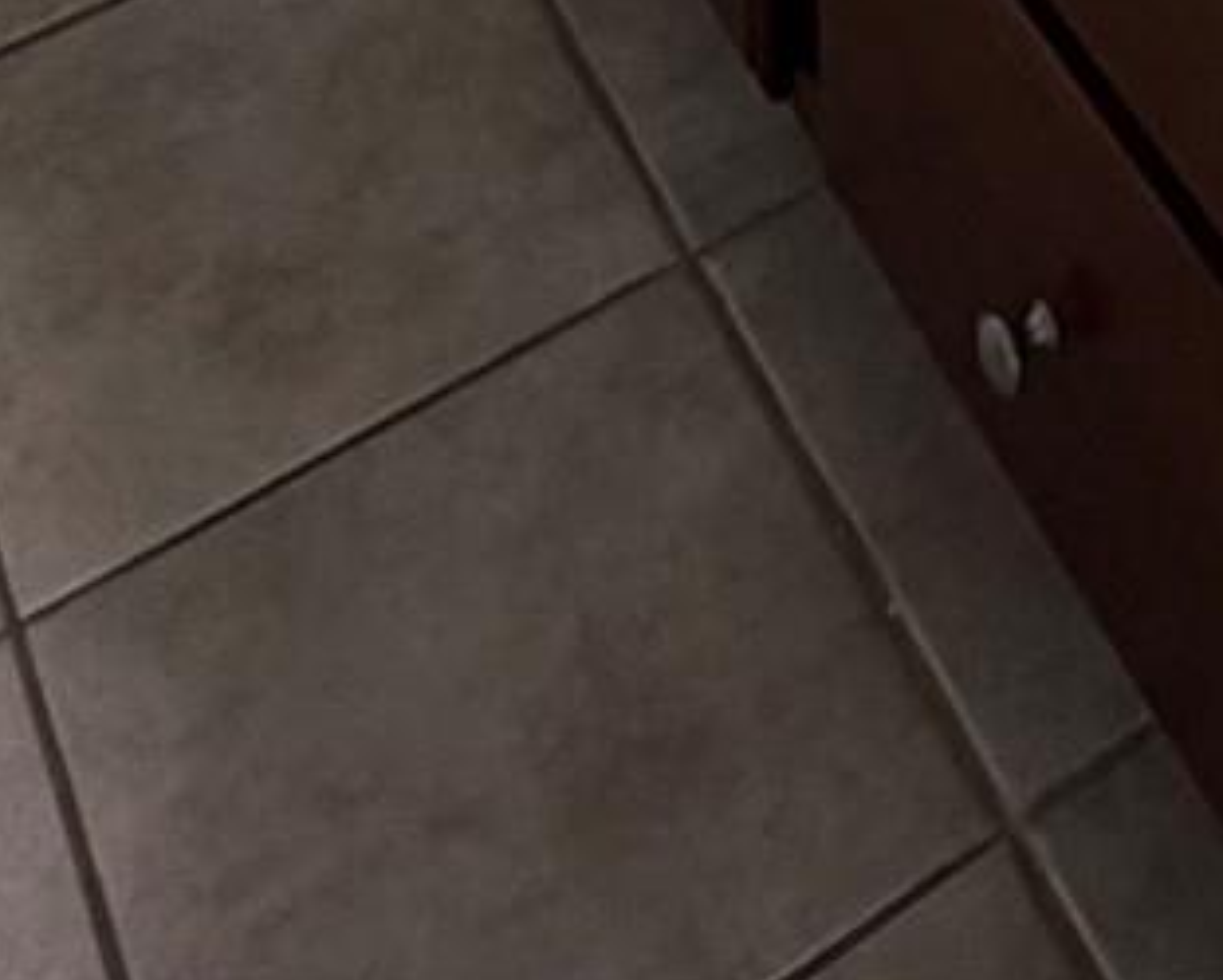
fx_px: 3259
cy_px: -2031
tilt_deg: -13.0
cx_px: 1361
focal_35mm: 90
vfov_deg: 10.8
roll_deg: -0.4
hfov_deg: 20.2
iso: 125
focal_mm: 2.22
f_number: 2.2
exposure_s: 1/120
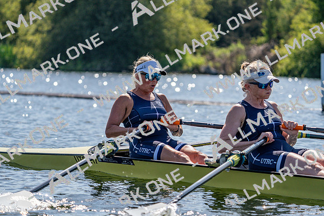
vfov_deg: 6.8
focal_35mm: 201
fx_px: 1809
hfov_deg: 10.2
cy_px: 108
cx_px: 162
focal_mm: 200
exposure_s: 1/2000
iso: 250
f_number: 5.6
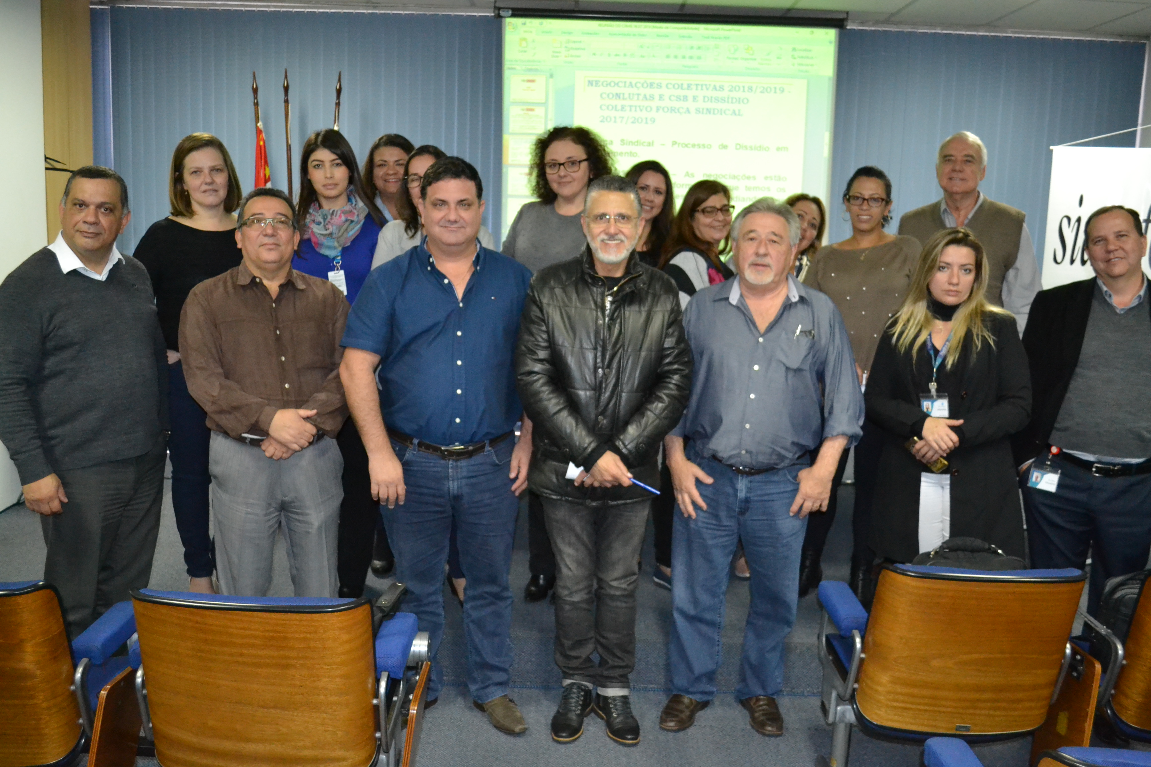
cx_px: 576
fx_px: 1055
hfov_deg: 57.2
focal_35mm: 33
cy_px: 384
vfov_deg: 40.0
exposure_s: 1/60
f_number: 3.8
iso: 3200
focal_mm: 22
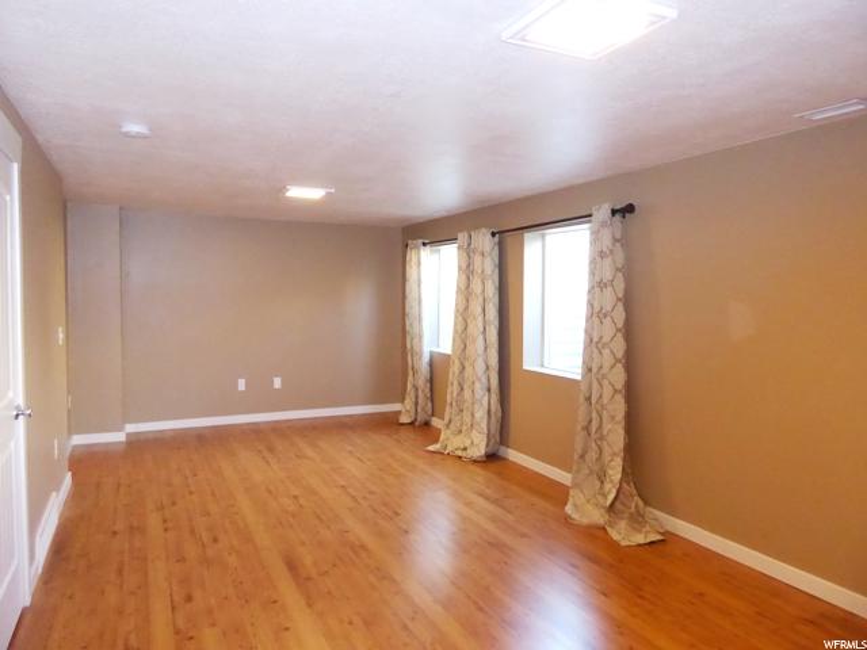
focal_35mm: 25
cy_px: 325
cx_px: 434
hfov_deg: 69.4
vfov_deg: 54.9
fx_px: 626
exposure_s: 1/60
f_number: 3.3
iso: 800
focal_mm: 4.3
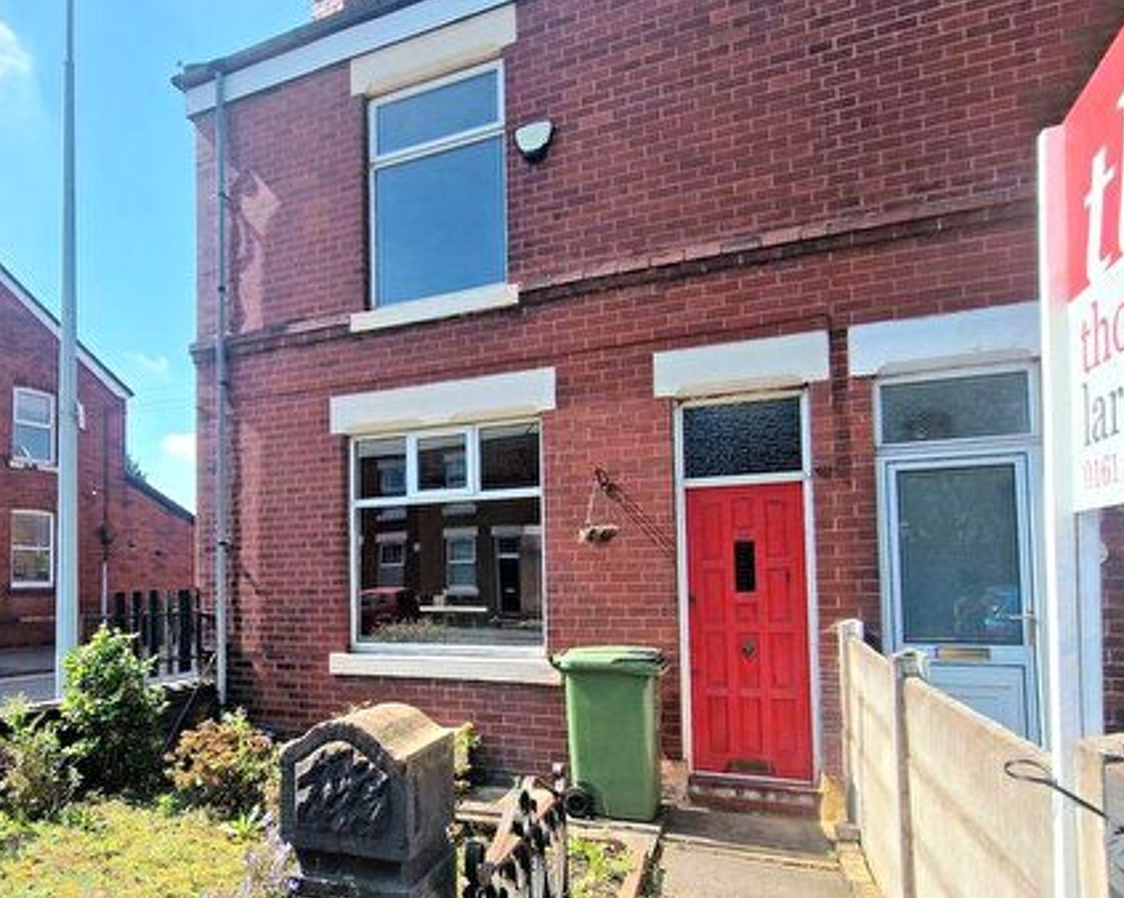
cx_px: 393
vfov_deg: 64.6
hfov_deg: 75.7
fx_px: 698
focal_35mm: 21
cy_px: 557
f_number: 2.2
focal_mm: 2.2
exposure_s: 1/2500
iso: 50
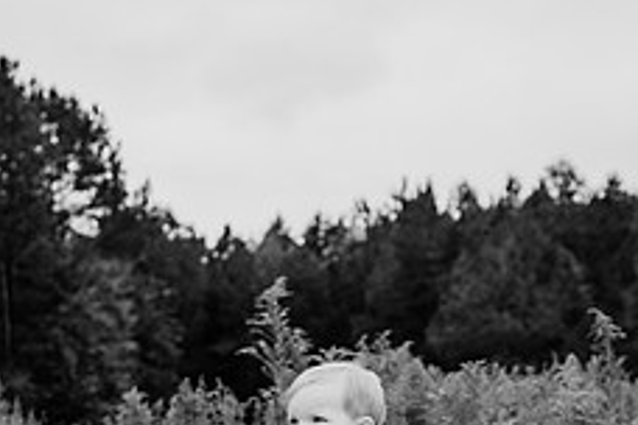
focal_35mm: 61
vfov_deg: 20.6
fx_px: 1081
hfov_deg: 32.9
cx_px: 333
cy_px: 533
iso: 125
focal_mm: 24
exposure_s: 1/800
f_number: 2.2
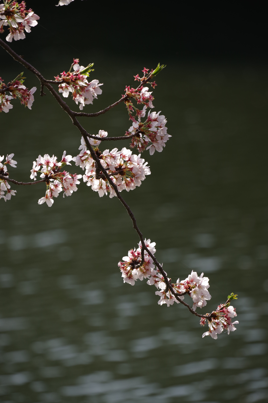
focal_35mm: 315
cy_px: 202
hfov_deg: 4.4
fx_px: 3517
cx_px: 134
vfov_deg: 6.5
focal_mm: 210
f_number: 5.6
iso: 100
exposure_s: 1/320
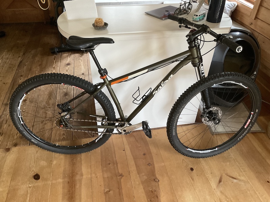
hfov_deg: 61.7
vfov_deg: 48.2
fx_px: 226
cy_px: 101
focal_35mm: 29
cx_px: 135
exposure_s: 1/60
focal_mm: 3
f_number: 1.8
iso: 250
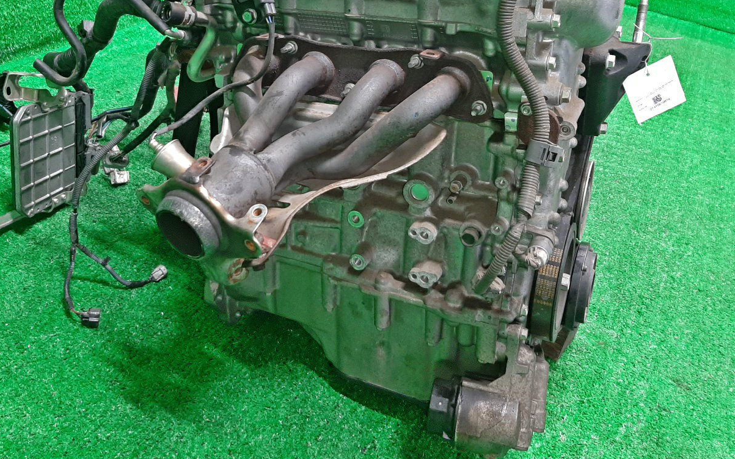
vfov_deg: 37.8
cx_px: 305
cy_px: 143
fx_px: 661
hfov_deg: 57.8
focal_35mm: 33
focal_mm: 3.93
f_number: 1.7
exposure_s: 1/33
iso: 198
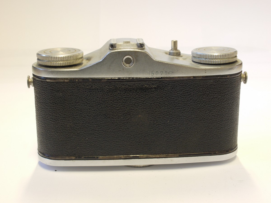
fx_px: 470
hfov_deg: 32.2
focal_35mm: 60
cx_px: 136
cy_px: 102
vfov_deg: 24.4
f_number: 10
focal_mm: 30
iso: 400
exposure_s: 1/8
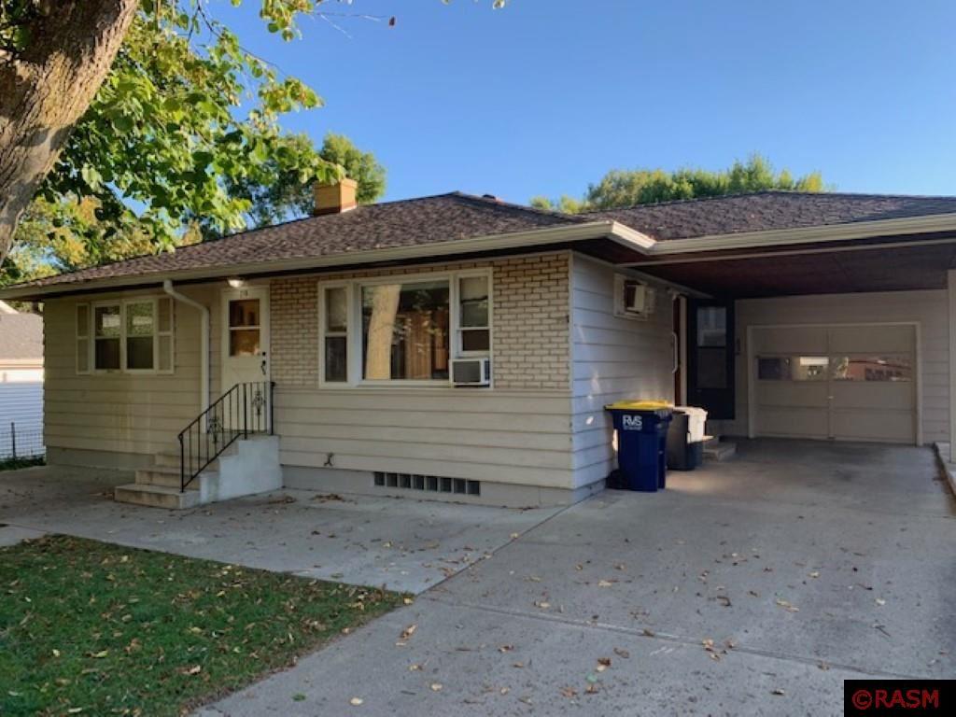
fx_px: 718
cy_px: 358
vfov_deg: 53.1
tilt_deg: +0.6
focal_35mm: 26
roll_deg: +0.0
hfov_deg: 67.3
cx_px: 478
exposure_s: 1/405
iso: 25
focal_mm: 4.25
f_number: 1.8
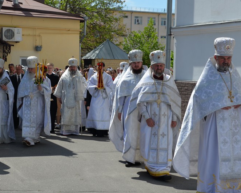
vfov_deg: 22.5
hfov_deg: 27.6
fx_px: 485
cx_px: 64
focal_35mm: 68
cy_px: 91
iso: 100
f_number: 8
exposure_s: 1/250
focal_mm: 40
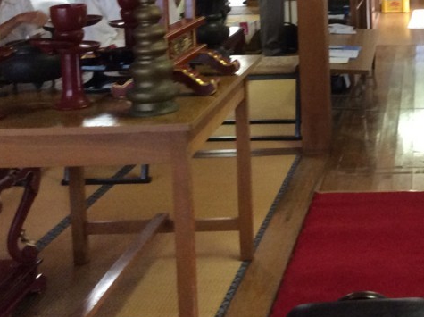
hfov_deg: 26.7
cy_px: -1
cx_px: 423
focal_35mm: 69
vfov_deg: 20.6
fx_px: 844
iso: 200
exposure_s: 1/24
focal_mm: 3.3
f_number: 2.4
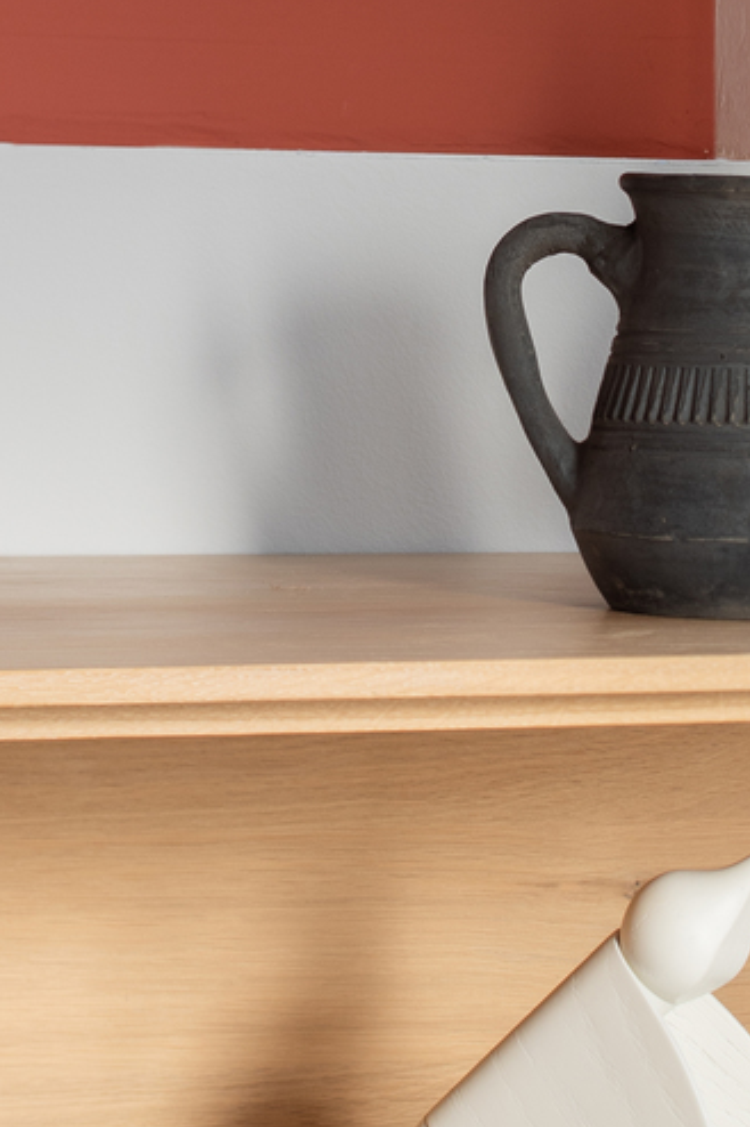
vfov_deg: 12.7
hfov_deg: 8.5
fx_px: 5034
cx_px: 719
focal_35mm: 161
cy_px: 739
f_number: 7.1
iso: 80
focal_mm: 45
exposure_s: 1/160
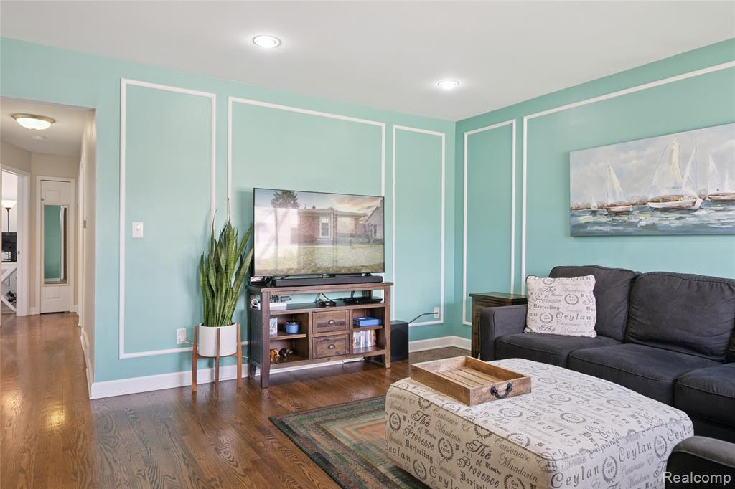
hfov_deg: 78.6
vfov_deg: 57.2
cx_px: 368
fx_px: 449
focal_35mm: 22
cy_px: 244
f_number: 8
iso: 500
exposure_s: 1/20
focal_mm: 15
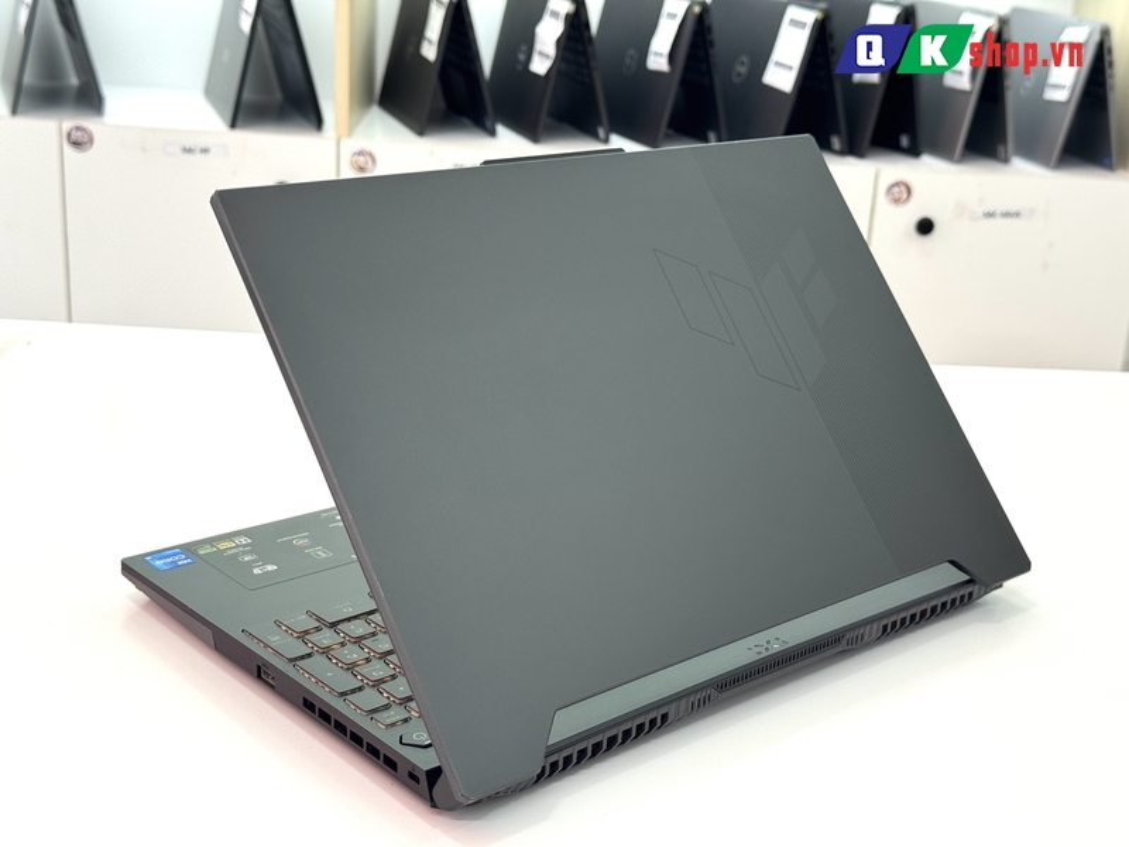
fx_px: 1566
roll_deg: -2.6
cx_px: 564
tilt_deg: -19.2
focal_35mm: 48
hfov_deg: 39.7
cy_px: 424
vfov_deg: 30.3
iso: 80
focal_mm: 6.76
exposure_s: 1/121
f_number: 1.78
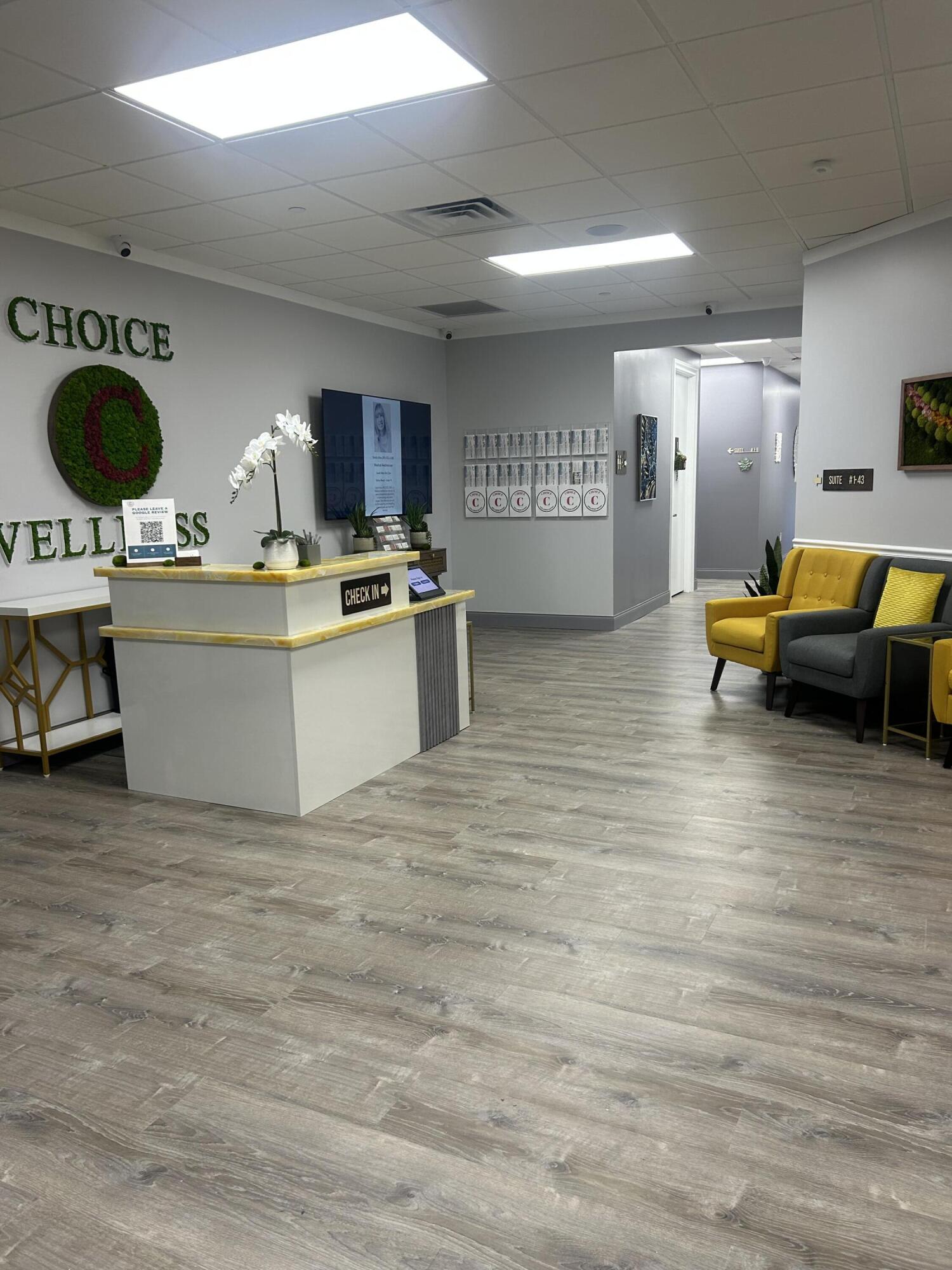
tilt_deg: -10.0
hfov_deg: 53.1
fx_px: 953
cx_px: 476
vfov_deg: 67.3
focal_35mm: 26
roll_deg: +0.9
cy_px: 635
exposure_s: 1/120
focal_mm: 5.7
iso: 100
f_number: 1.5
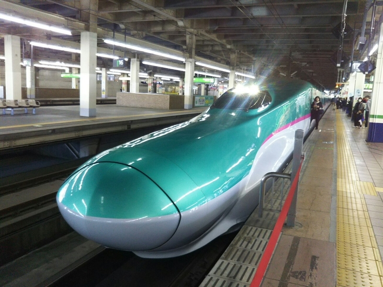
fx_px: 332
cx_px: 192
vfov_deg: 46.8
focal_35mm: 30
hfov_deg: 60.0
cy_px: 144
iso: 200
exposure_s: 1/120
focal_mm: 4
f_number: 2.2
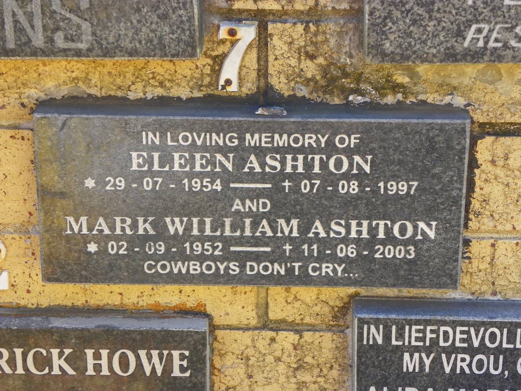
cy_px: 196
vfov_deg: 16.1
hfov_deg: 21.3
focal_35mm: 92
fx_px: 1385
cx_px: 260
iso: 64
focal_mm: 16.4
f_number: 4
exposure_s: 1/40
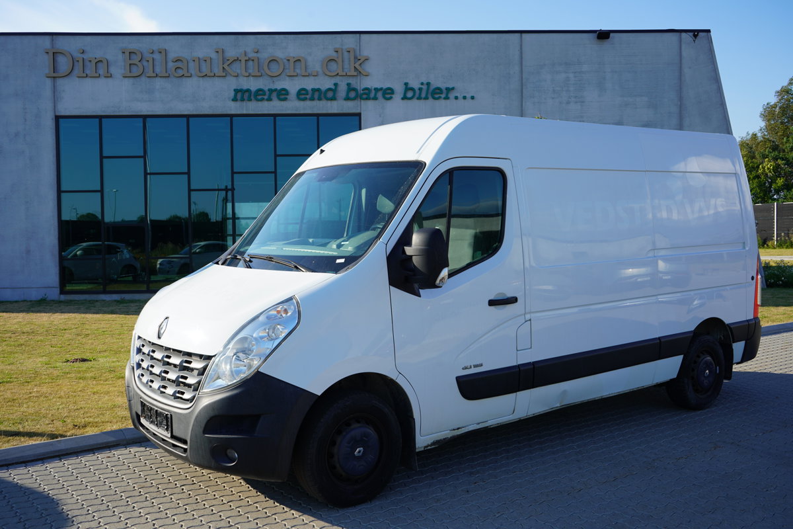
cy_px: 264
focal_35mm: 34
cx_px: 396
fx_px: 749
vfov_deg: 38.9
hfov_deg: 55.8
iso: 100
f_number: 9
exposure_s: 1/125
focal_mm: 34
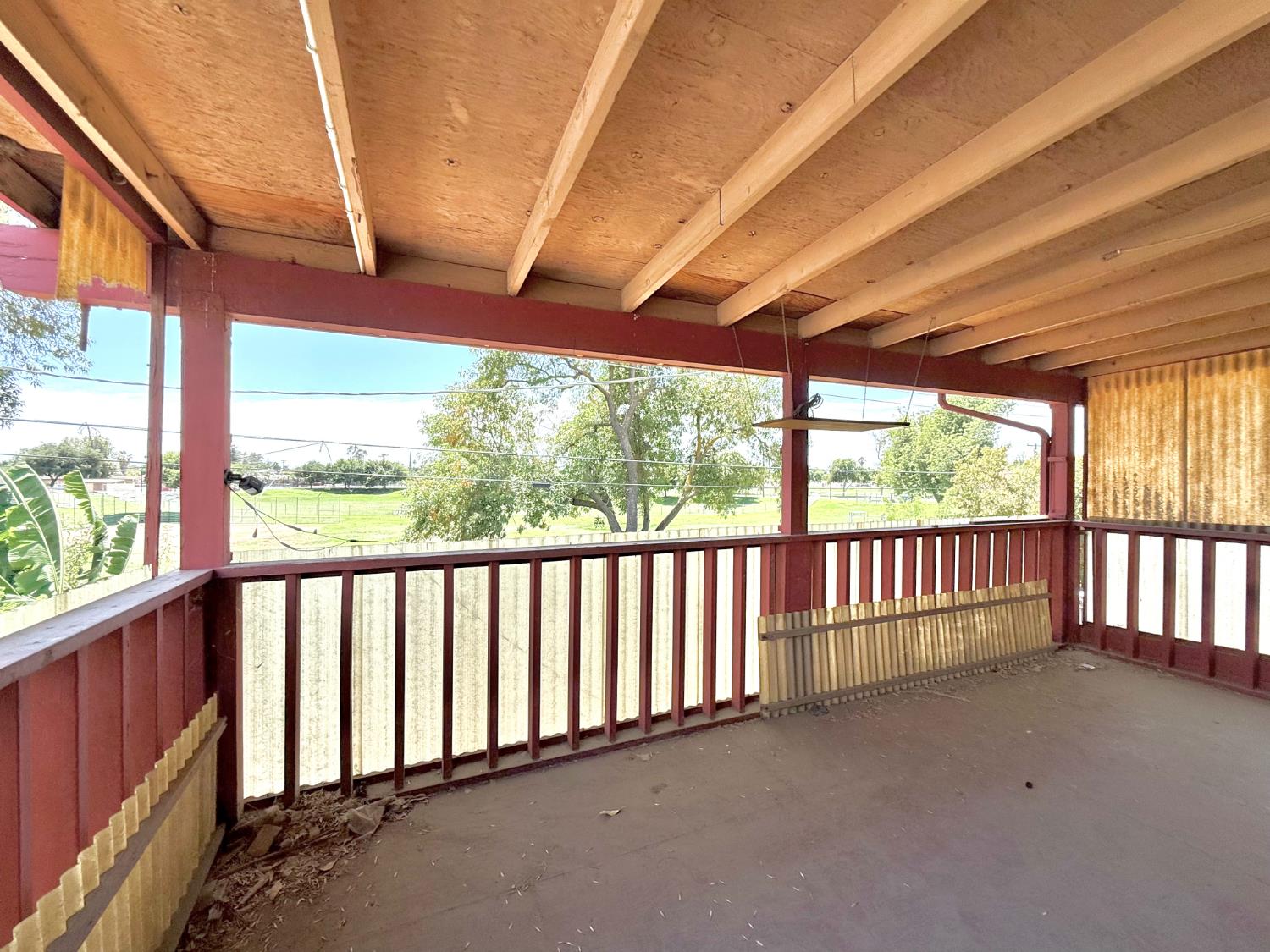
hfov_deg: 102.1
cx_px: 635
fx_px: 514
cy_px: 476
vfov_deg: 85.7
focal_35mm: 14
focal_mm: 2.22
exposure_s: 1/864
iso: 64
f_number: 2.2
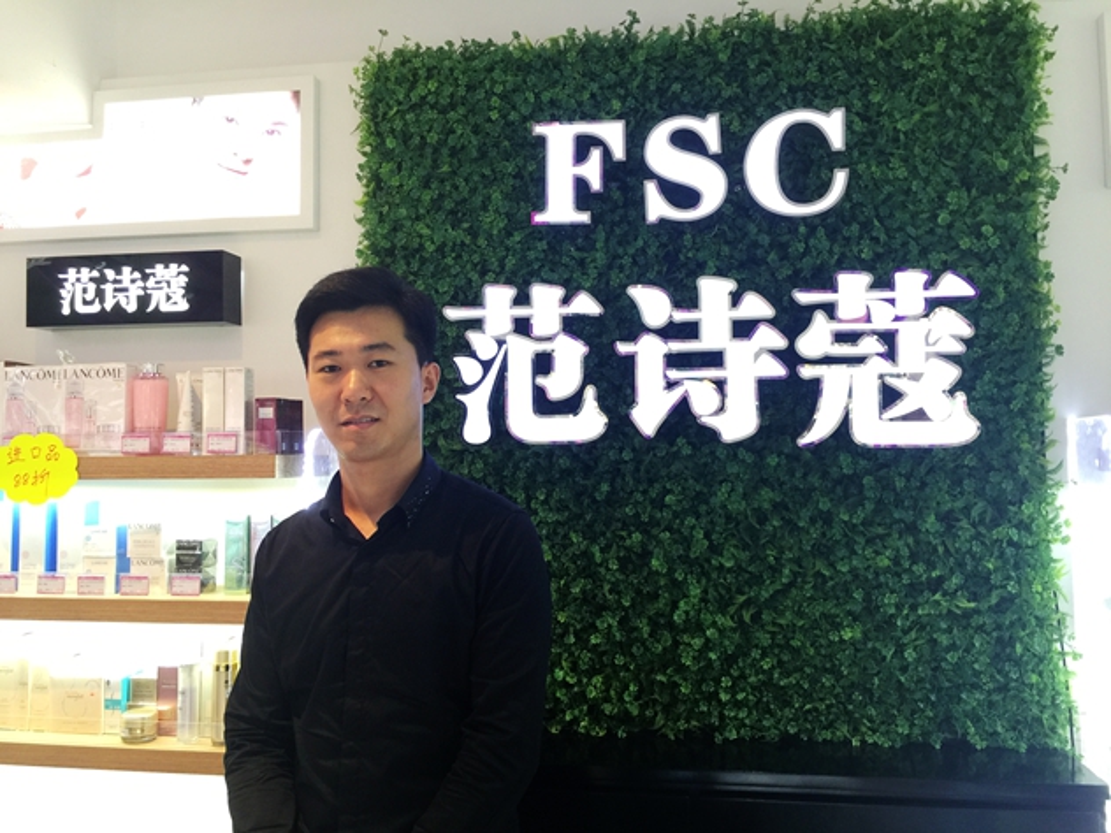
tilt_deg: +2.5
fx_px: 931
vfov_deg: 48.2
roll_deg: -2.0
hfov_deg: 61.7
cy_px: 416
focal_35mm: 29
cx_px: 556
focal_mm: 4.15
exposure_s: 1/33
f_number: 2.2
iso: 50
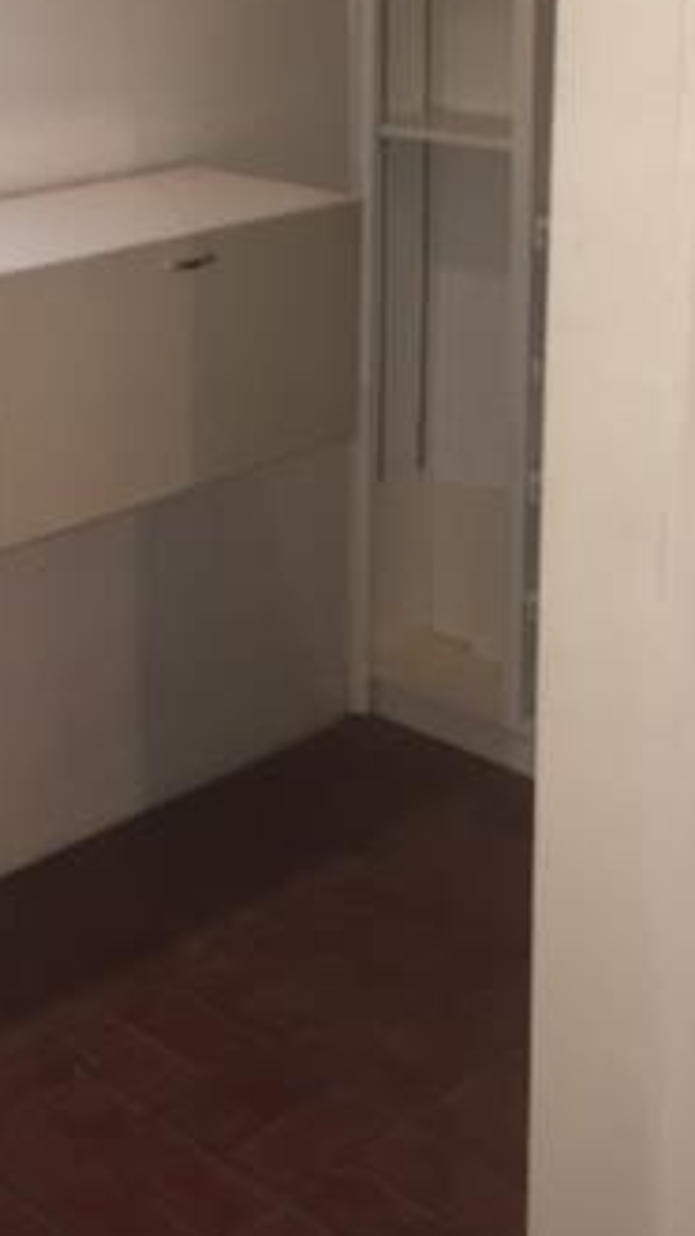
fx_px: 2000
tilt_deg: -10.6
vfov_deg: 33.3
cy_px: 243
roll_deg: -0.4
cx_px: 164
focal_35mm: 61
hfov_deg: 19.6
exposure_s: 1/16
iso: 100
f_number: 2.2
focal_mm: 4.15
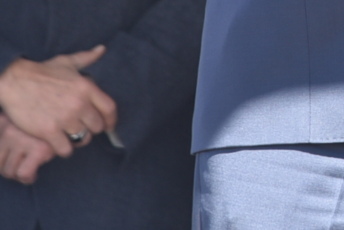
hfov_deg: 3.3
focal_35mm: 612
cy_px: -444
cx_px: 906
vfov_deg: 2.2
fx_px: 5851
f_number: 5.6
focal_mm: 98
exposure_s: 1/125
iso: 250
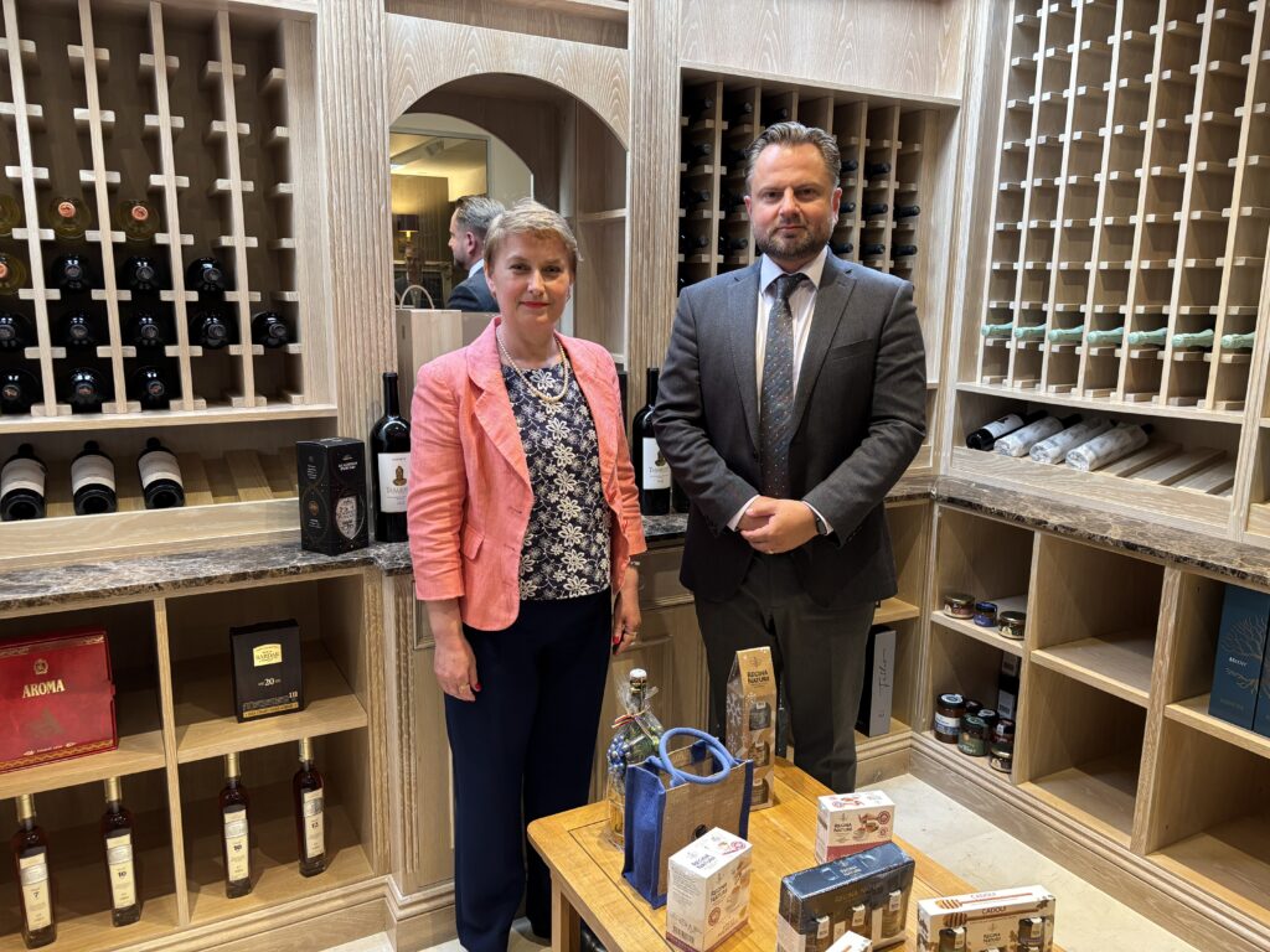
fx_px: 954
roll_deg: -1.2
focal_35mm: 26
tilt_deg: -10.9
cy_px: 476
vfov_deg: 53.1
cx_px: 635
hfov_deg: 67.3
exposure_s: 1/50
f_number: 1.6
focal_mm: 5.96
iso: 160
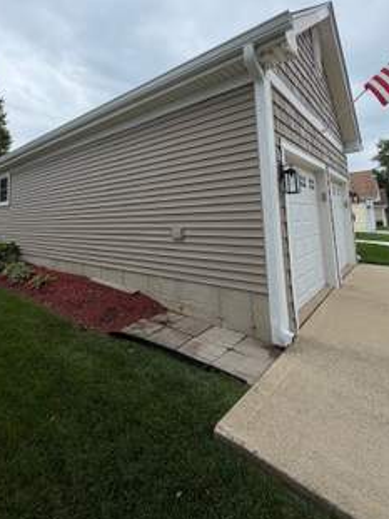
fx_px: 270
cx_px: 150
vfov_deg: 86.1
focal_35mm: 18
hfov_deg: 70.6
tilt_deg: +5.4
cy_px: 195
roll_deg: +1.3
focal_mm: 2.22
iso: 40
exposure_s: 1/770
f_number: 2.2
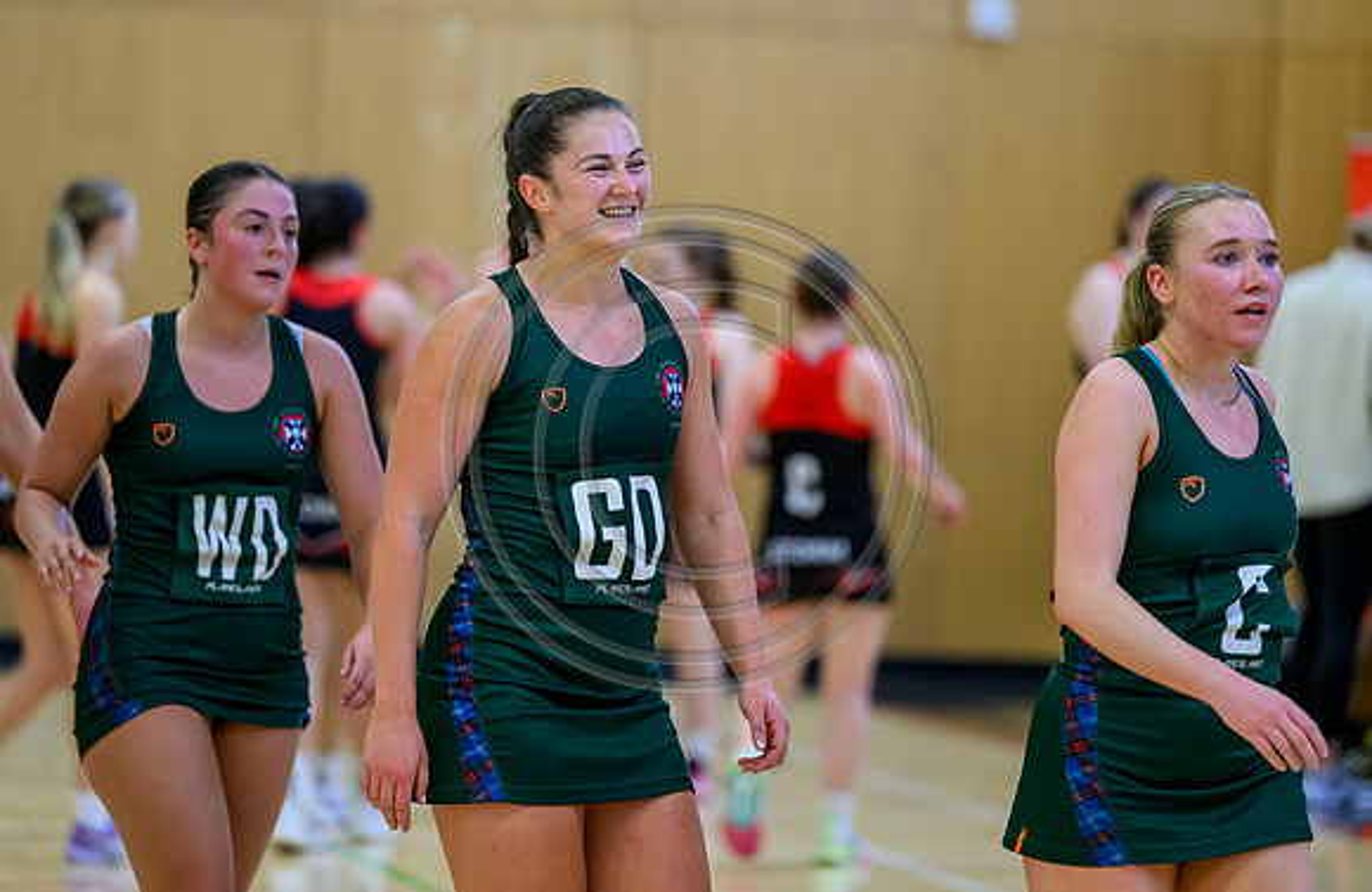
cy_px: 378
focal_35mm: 226
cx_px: 602
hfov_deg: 9.2
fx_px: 8552
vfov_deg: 6.0
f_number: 3.2
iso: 4000
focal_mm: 200
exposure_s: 1/1000
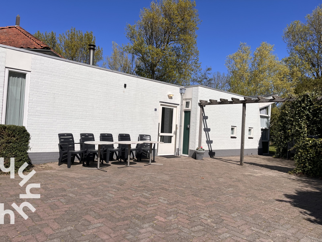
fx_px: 242
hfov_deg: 67.3
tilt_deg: +0.6
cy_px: 121
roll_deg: -3.2
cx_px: 161
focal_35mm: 26
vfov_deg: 53.1
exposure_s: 1/9901
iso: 50
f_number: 1.6
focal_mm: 5.1
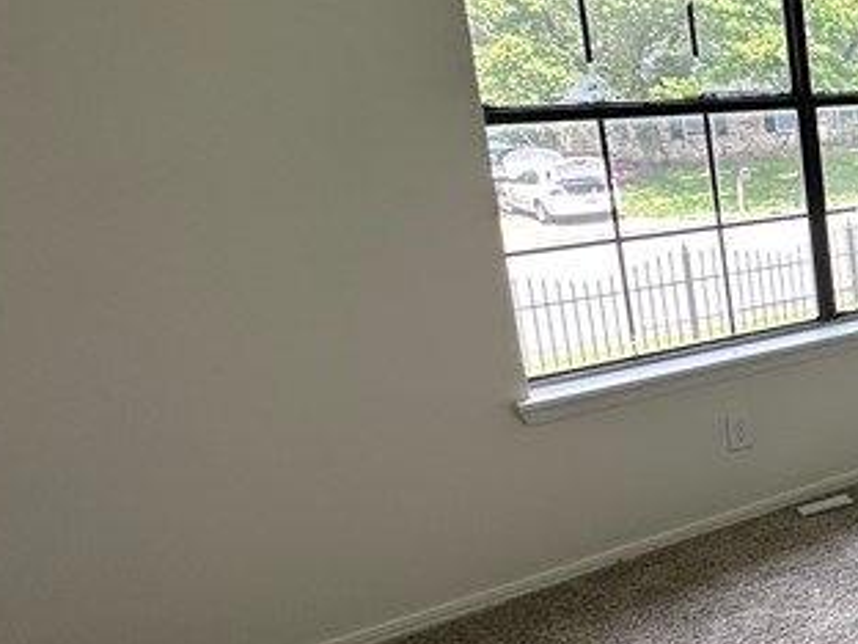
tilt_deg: -13.5
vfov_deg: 31.5
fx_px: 1140
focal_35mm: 46
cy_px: 292
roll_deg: -0.7
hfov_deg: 26.0
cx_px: 1372
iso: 40
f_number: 2.2
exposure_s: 1/110
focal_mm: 2.22
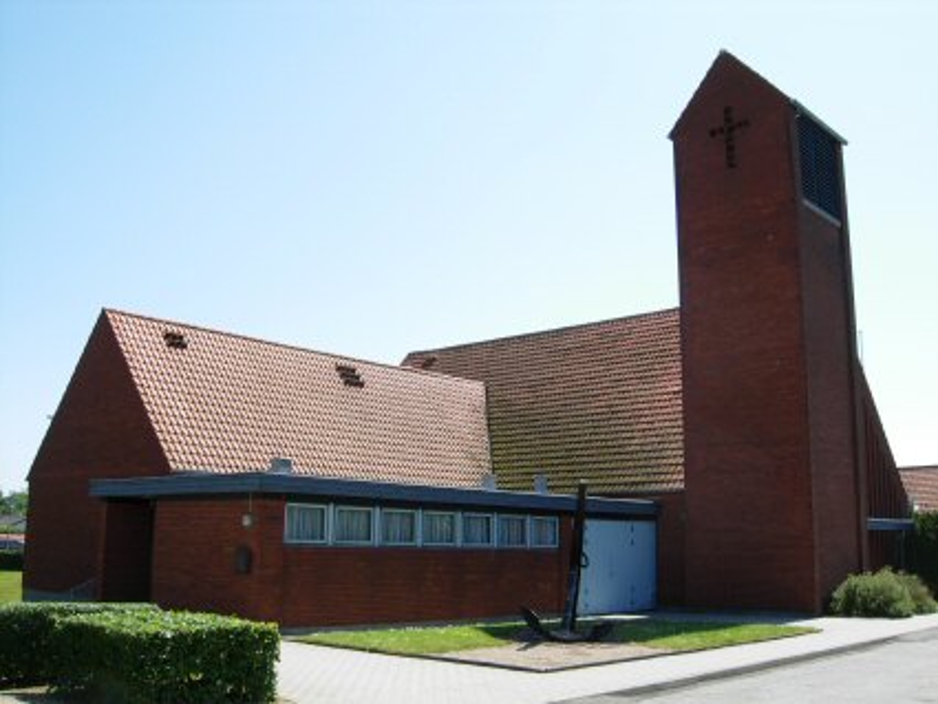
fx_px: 976
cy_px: 352
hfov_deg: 51.3
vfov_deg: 39.7
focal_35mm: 36
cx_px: 469
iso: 50
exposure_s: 1/222
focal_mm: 7.5
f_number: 5.4
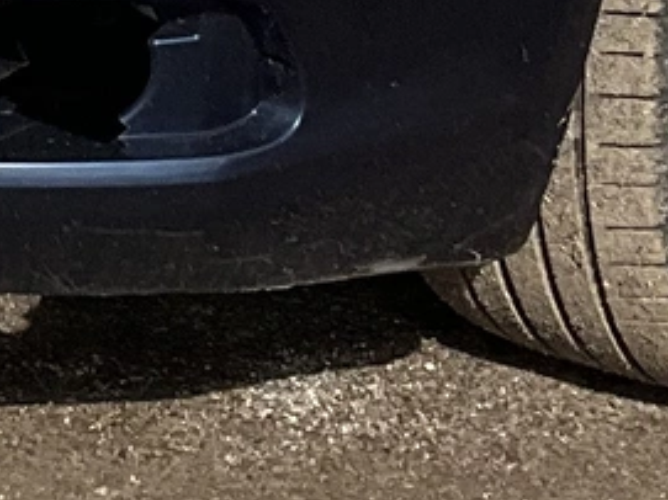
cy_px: -579
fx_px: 4128
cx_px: -17
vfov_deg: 6.7
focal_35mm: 214
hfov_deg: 9.2
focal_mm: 3
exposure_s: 1/2959
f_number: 1.8
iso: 25
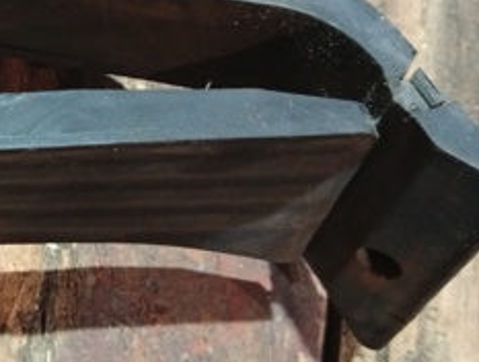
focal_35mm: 71
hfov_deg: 24.6
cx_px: -106
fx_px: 985
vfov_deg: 20.5
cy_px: 49
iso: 2119
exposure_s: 1/16.7
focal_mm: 3.96
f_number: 1.8
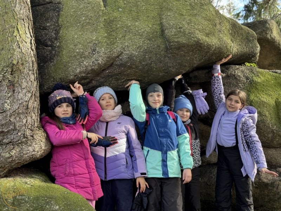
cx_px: 140
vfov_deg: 30.3
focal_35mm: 48
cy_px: 106
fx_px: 390
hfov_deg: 39.7
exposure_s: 1/149
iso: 50
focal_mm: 6.86
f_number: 1.78
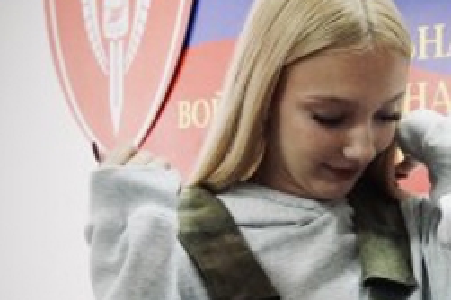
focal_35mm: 81
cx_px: 537
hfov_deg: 23.1
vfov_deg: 16.7
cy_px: 239
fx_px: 1014
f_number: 4
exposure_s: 1/160
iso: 6400
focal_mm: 18
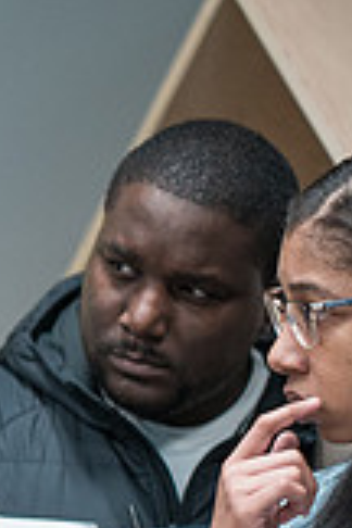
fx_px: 4634
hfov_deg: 4.3
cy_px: 584
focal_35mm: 316
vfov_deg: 6.5
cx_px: -316
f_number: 2
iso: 1600
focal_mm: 85
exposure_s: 1/200
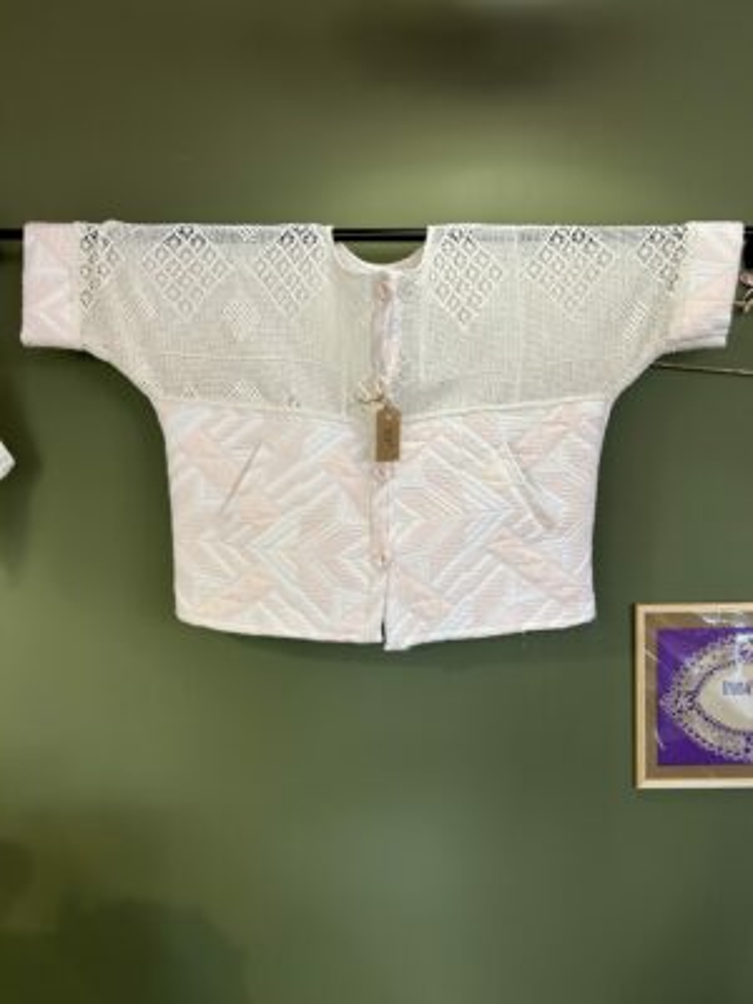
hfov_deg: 53.1
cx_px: 376
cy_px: 502
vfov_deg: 67.3
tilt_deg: -2.1
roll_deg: +0.5
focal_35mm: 26
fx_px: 754
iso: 80
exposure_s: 1/50
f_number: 1.5
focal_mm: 5.7
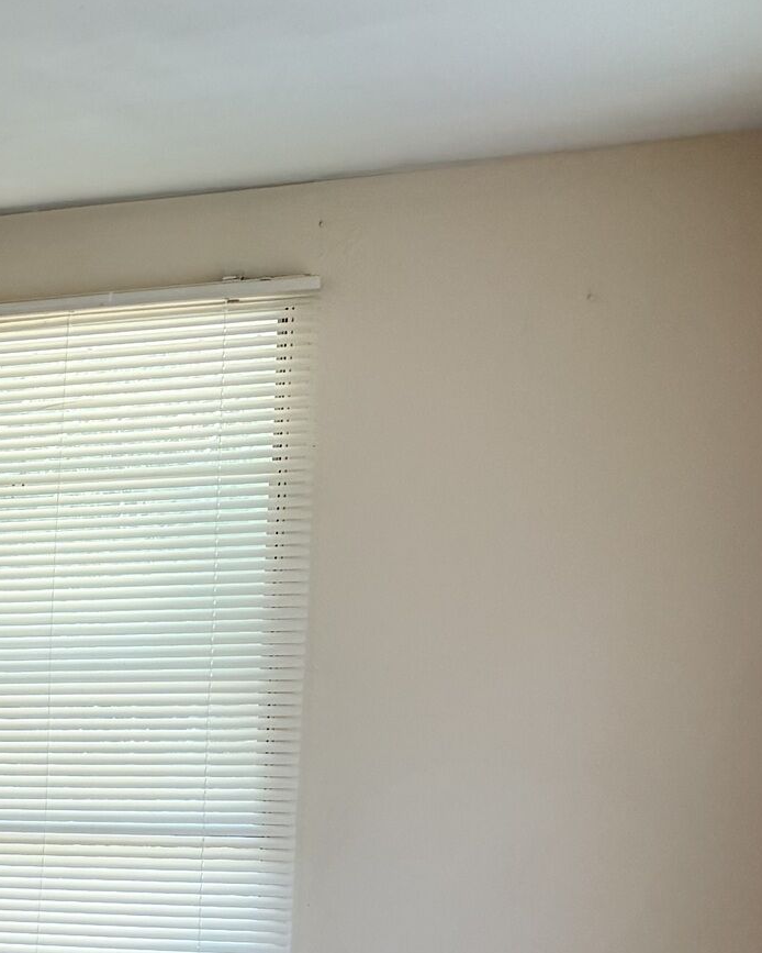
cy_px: 978
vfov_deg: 22.1
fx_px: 2339
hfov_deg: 14.8
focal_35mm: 83
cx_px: -815
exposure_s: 1/93
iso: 200
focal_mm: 6.76
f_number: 1.78
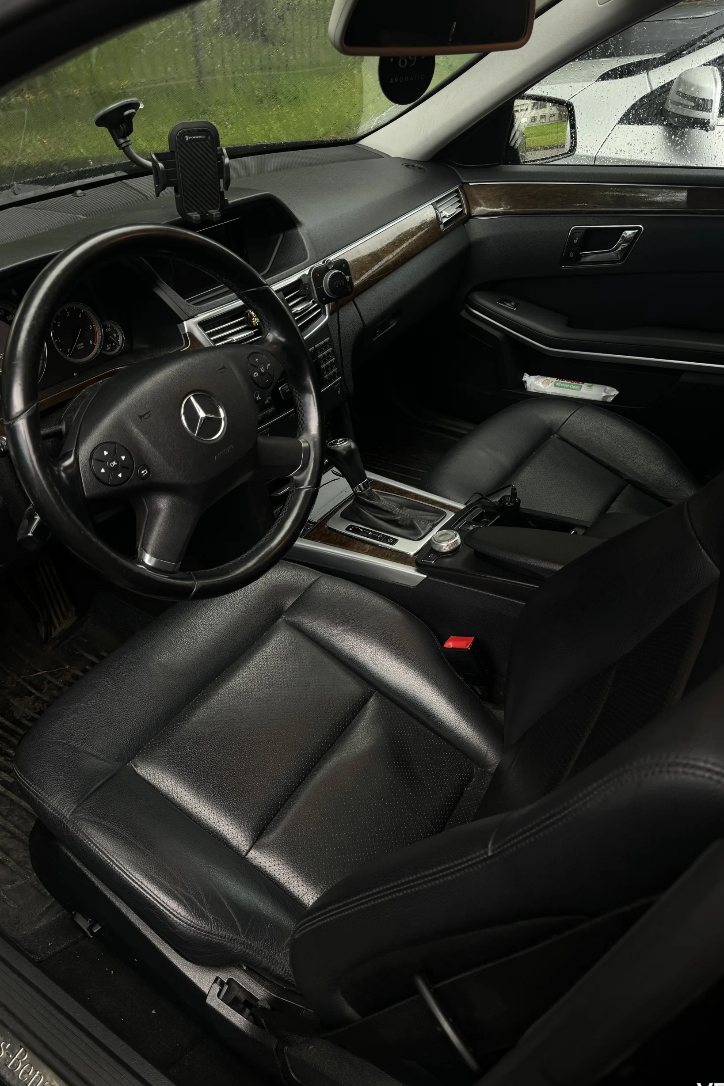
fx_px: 784
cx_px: 353
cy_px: 538
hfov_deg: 49.5
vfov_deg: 69.4
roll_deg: -0.1
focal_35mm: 26
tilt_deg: -35.8
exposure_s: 1/121
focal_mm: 6.86
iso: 100
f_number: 1.78
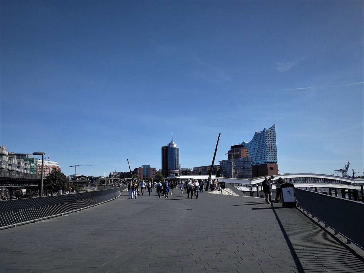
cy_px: 136
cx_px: 182
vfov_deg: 51.4
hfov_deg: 65.3
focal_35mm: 27
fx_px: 284
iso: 50
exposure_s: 1/1198
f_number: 2.2
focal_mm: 3.95
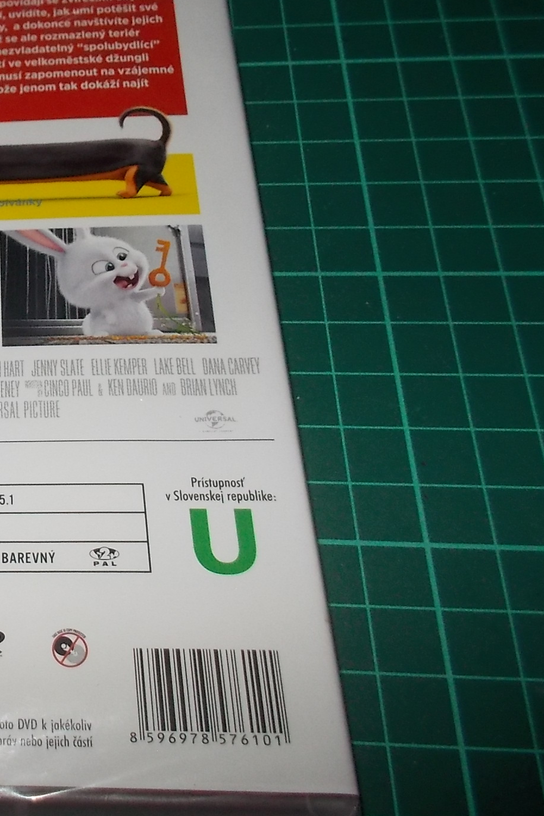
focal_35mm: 50
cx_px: -115
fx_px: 1133
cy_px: 323
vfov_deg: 39.4
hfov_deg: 24.4
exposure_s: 1/30
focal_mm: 4.1
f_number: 3.3
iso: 200
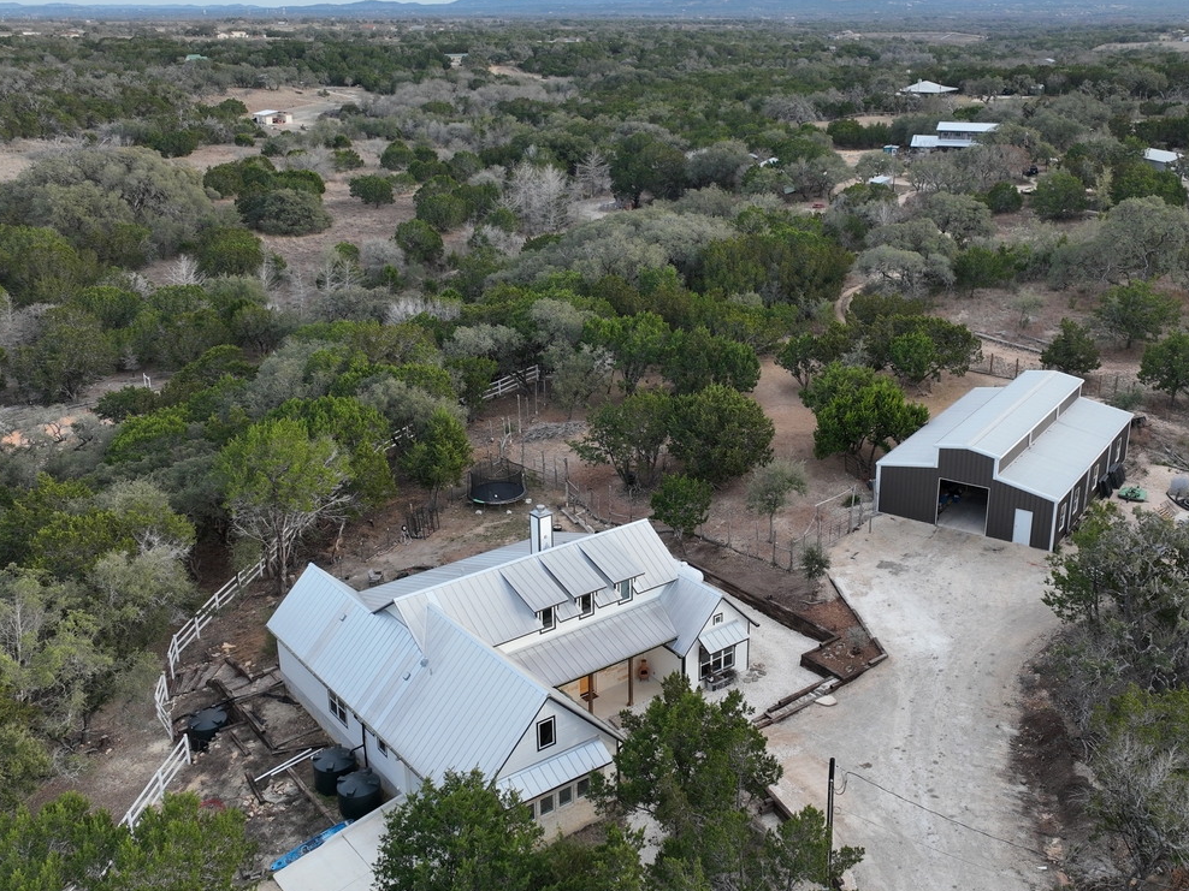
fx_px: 1202
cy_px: 412
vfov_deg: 40.7
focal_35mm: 35
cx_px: 644
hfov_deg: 52.6
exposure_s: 1/500
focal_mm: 12.29
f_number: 2.8
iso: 160
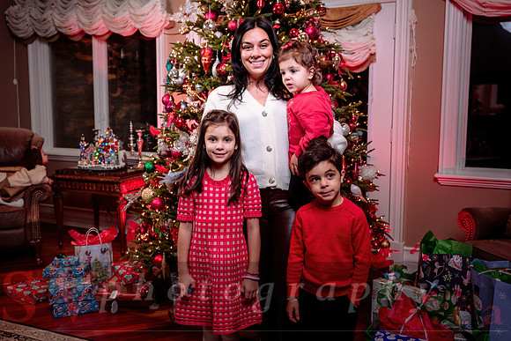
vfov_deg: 37.4
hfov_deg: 53.8
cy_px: 163
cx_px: 256
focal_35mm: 35
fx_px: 504
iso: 200
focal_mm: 33.5
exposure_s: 1/60
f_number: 4
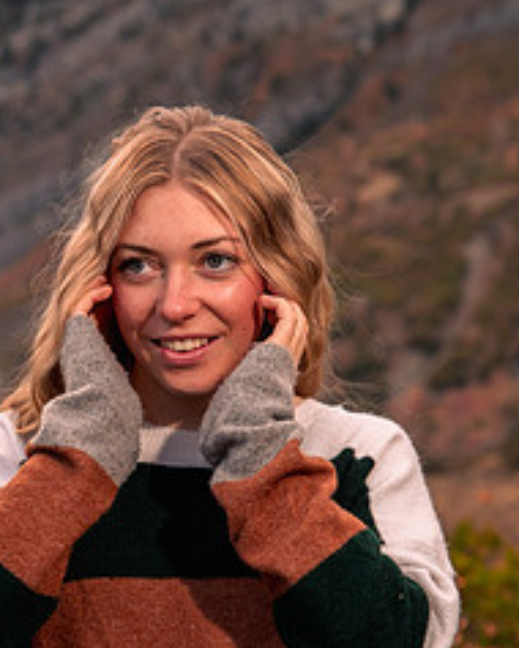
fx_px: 3605
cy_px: 399
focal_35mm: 188
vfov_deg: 10.3
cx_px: 41
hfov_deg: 8.2
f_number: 5.6
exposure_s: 1/160
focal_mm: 82
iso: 1250
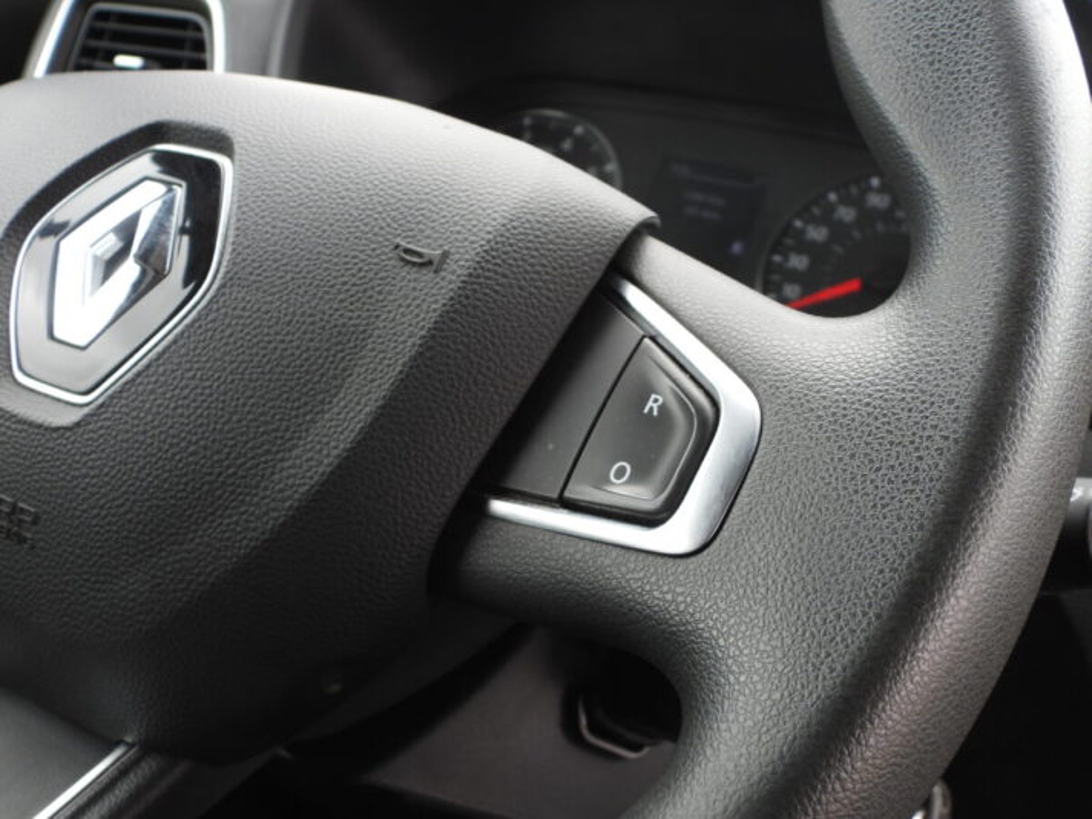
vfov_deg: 40.7
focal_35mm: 35
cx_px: 546
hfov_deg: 52.6
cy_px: 410
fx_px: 1104
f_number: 3.2
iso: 100
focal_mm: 6.3
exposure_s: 1/30
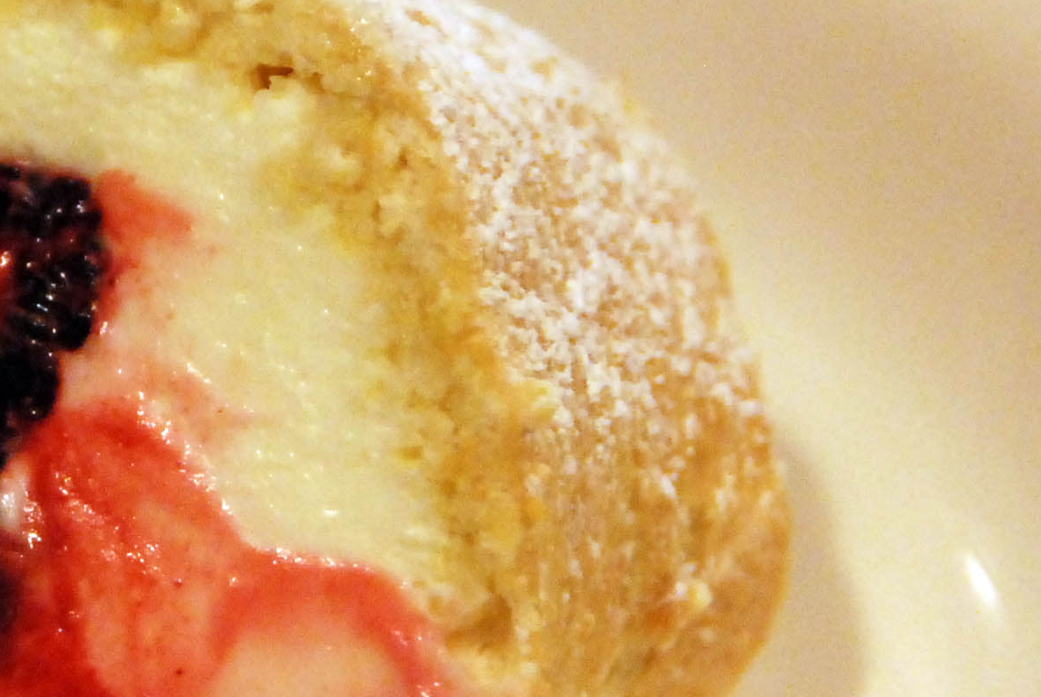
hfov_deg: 6.8
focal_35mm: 303
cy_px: 214
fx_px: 8775
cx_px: -82
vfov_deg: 4.6
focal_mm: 62
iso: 1600
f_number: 5
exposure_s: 1/40
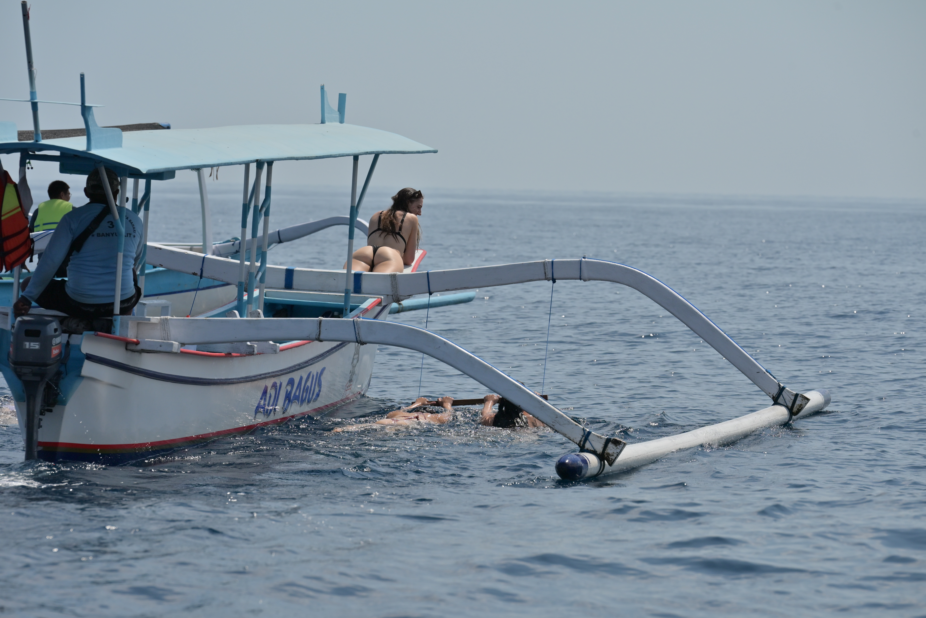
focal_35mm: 200
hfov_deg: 10.3
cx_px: 463
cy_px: 309
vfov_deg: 6.9
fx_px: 5144
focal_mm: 200
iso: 200
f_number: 8
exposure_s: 1/2500
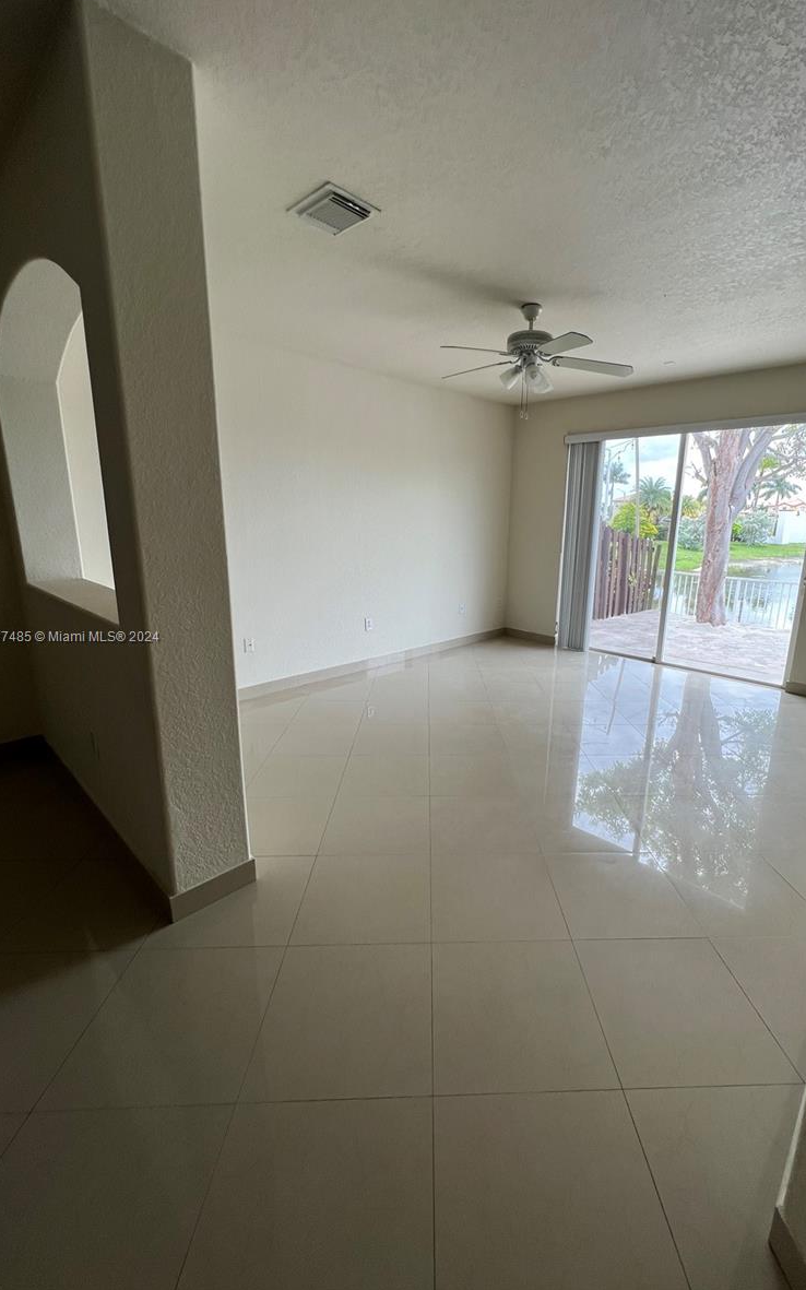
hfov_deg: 78.3
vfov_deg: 105.3
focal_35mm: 14
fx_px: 492
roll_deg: -1.3
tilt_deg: -12.9
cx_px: 451
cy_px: 638
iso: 32
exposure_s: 1/151
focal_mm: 1.57
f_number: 1.8
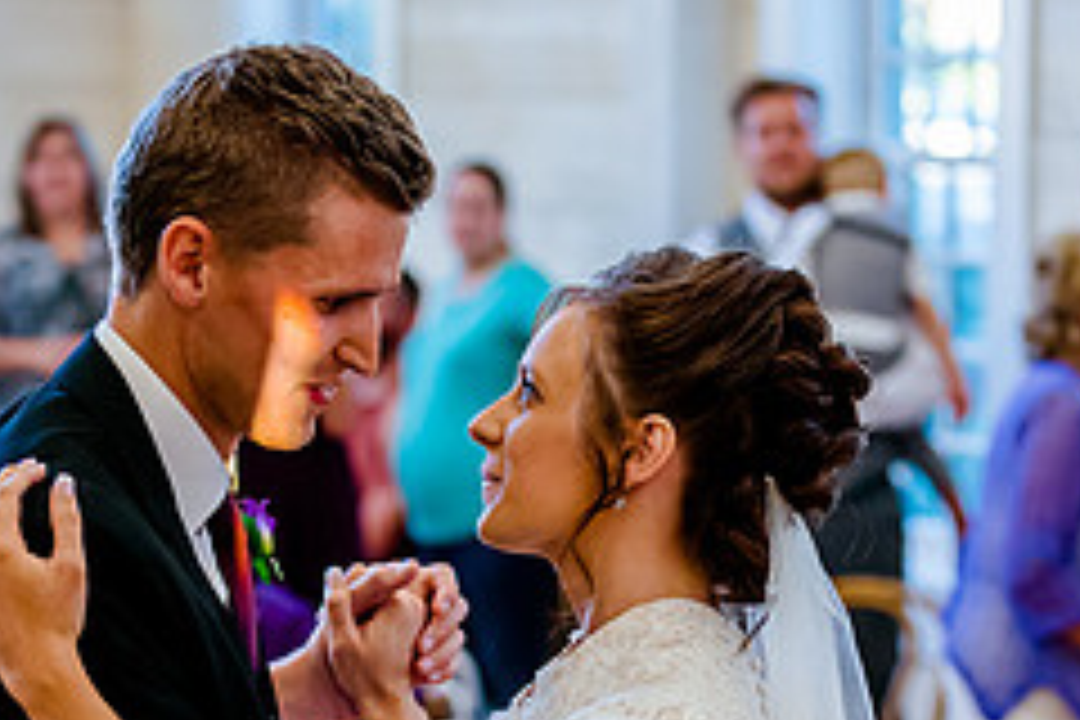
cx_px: 616
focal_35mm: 169
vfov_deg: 8.1
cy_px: 670
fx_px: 5070
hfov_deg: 12.2
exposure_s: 1/500
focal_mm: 70
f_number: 2.8
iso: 2000
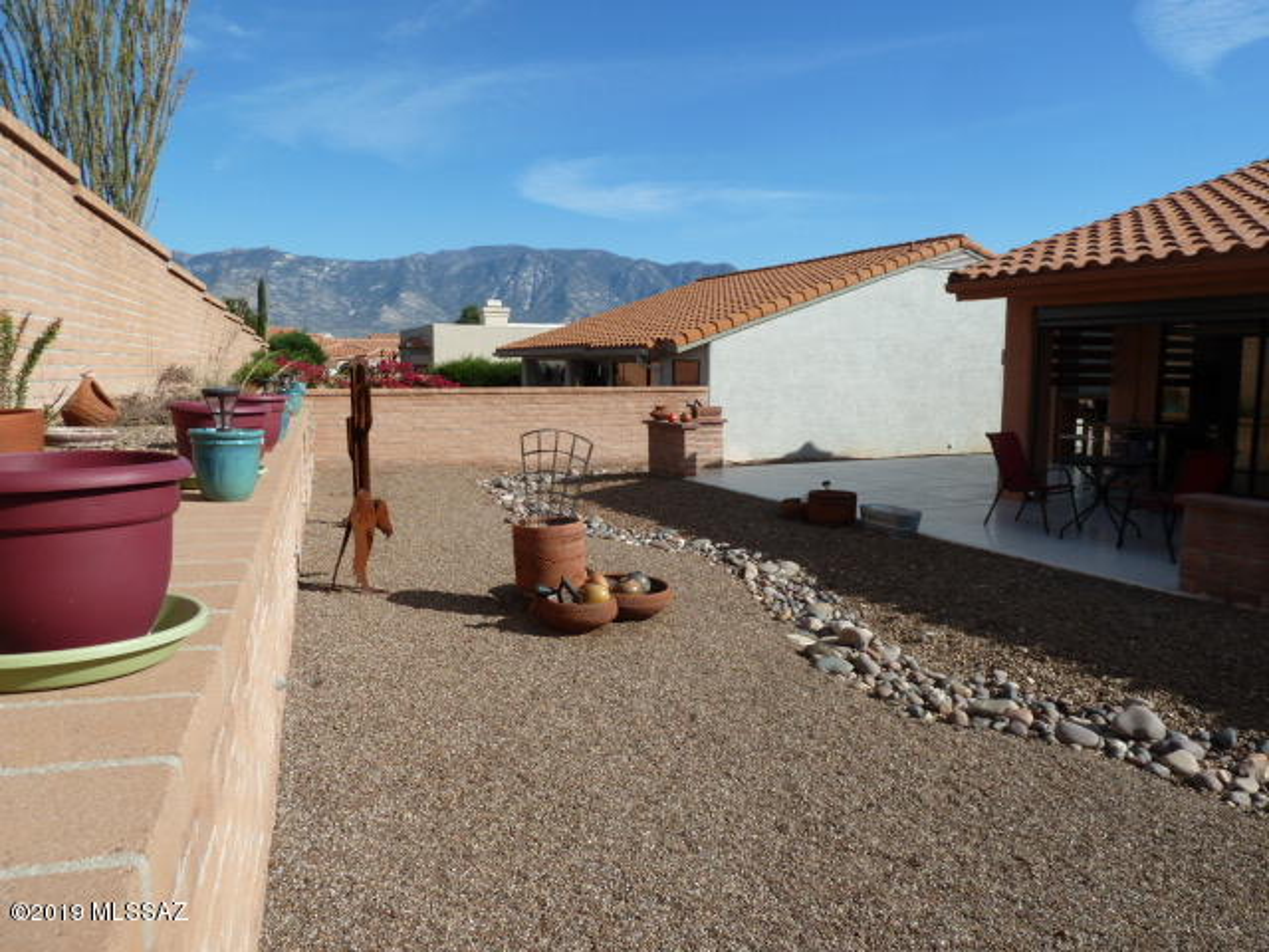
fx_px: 916
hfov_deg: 69.4
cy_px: 476
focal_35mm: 25
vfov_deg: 54.9
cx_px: 634
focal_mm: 4.1
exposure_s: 1/500
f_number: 4.5
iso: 80
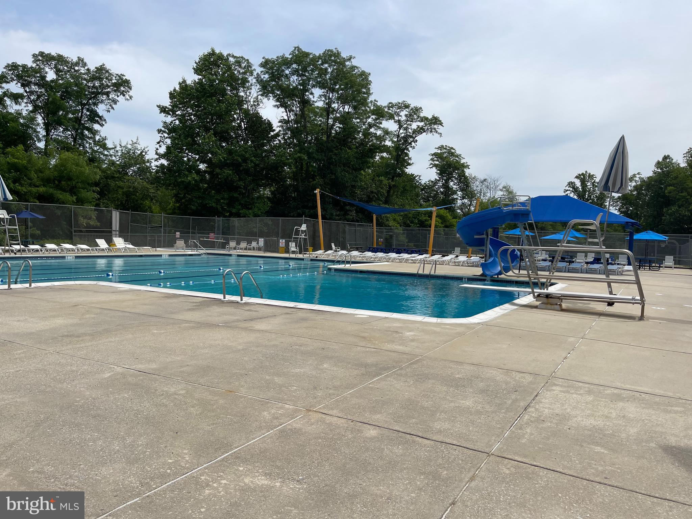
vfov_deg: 54.9
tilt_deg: -3.8
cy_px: 260
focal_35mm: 25
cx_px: 346
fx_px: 500
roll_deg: -0.3
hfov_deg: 69.4
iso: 32
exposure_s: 1/5618
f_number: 1.6
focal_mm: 5.1
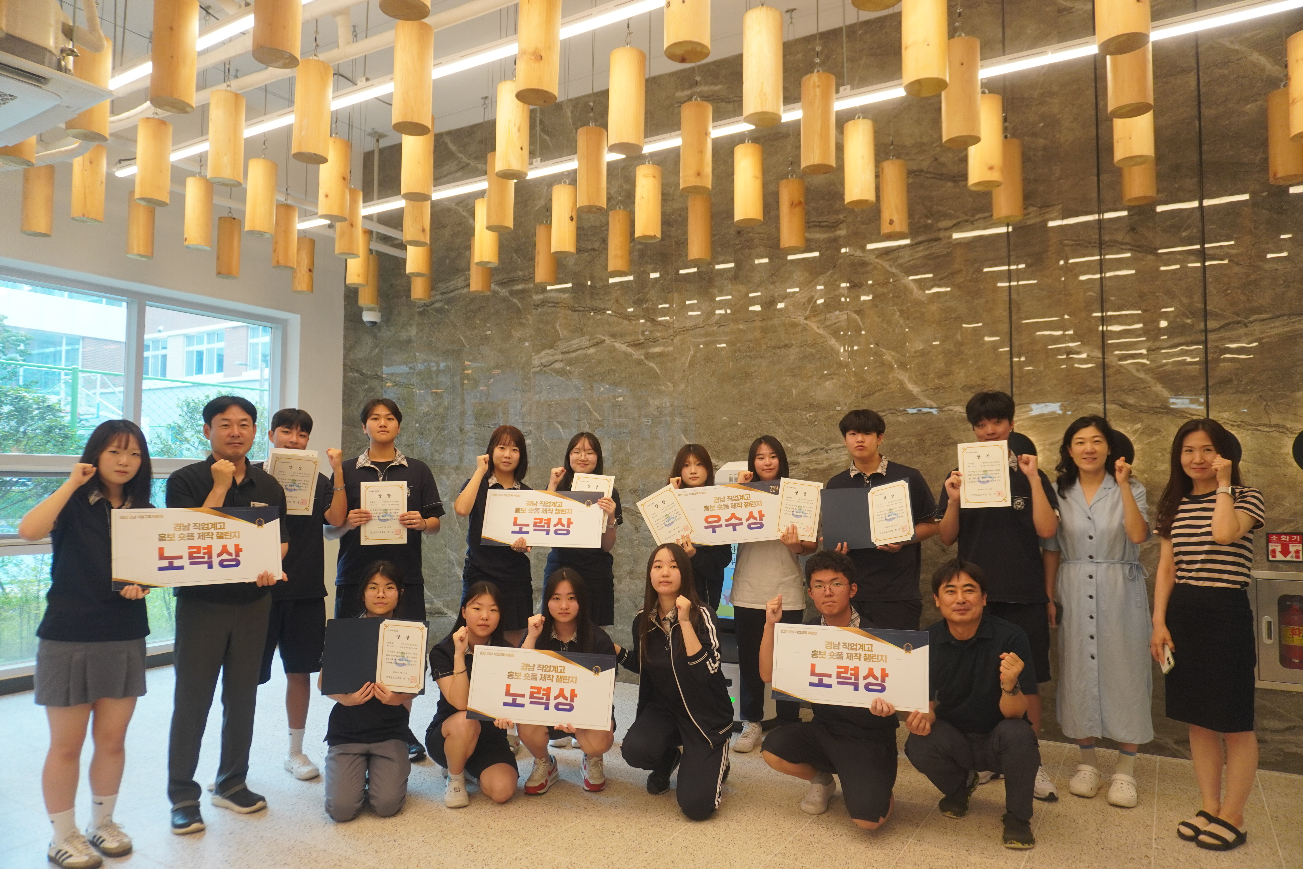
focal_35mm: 24
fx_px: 869
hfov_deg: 73.7
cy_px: 434
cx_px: 652
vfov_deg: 53.1
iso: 500
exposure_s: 1/160
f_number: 4
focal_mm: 16
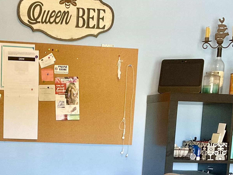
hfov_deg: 25.9
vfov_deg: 19.0
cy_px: 197
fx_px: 498
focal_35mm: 74
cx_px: 53
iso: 160
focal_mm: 3
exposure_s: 1/60
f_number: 1.8
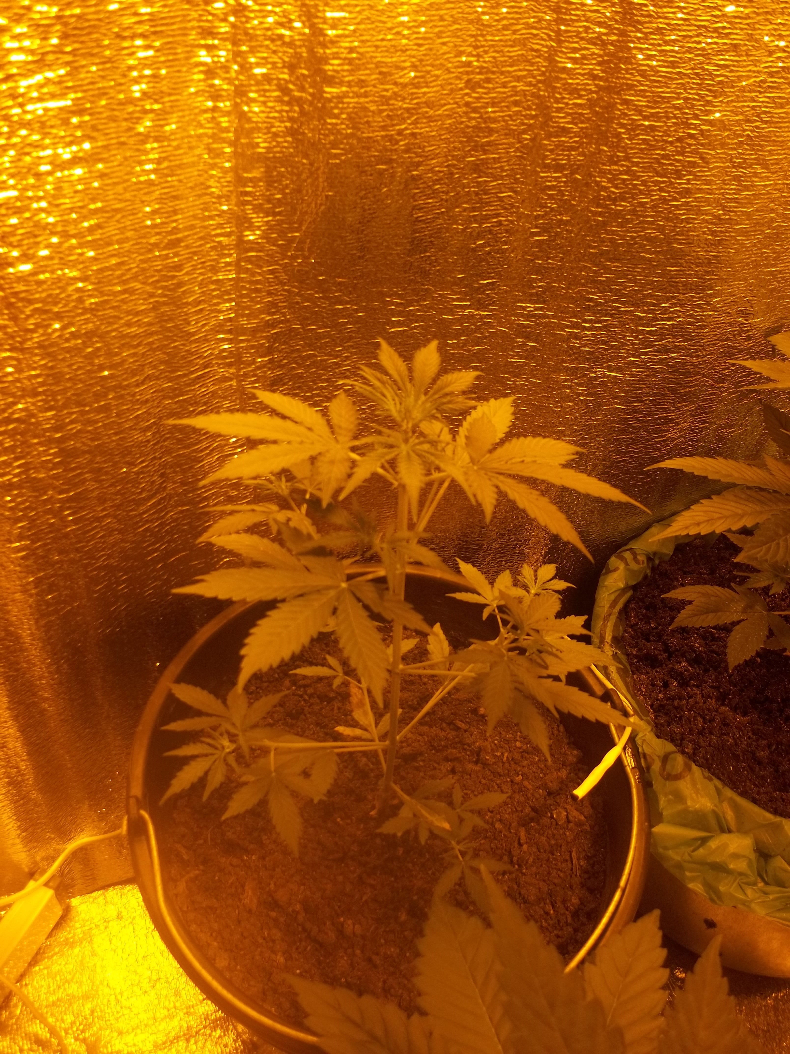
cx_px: 395
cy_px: 527
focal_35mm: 32
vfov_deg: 56.8
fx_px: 974
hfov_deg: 44.2
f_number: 2.9
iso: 64
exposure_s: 1/200
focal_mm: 5.7
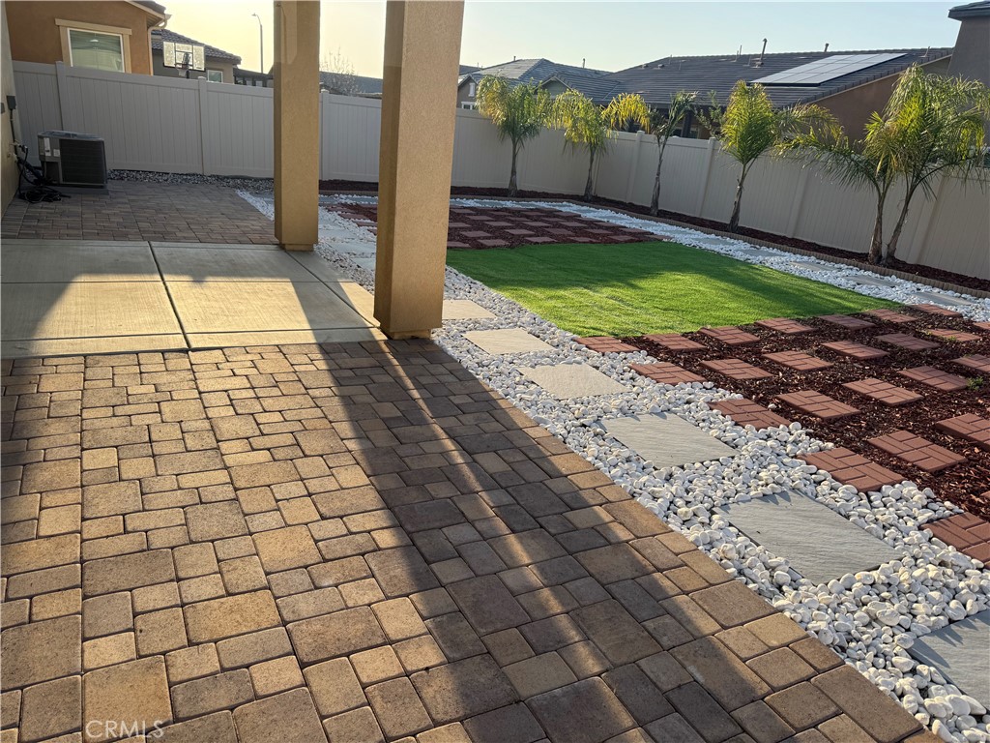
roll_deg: -6.7
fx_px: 686
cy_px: 372
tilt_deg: -20.6
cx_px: 495
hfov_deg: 71.6
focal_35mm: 24
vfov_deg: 56.8
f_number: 1.78
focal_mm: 6.76
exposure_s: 1/1721
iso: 80
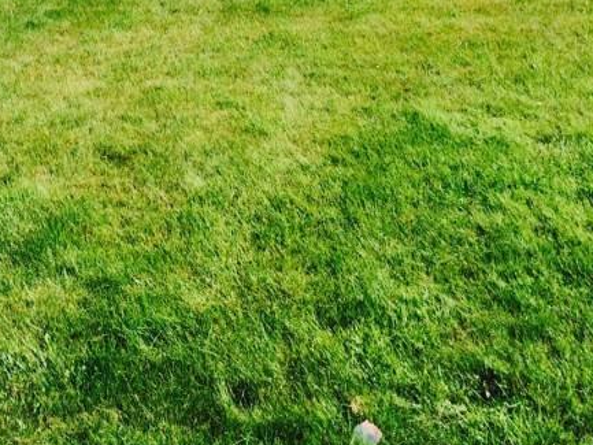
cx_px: 122
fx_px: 1217
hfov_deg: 26.9
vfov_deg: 19.6
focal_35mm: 71
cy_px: -77
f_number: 2.2
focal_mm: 4.12
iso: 32
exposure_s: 1/1709
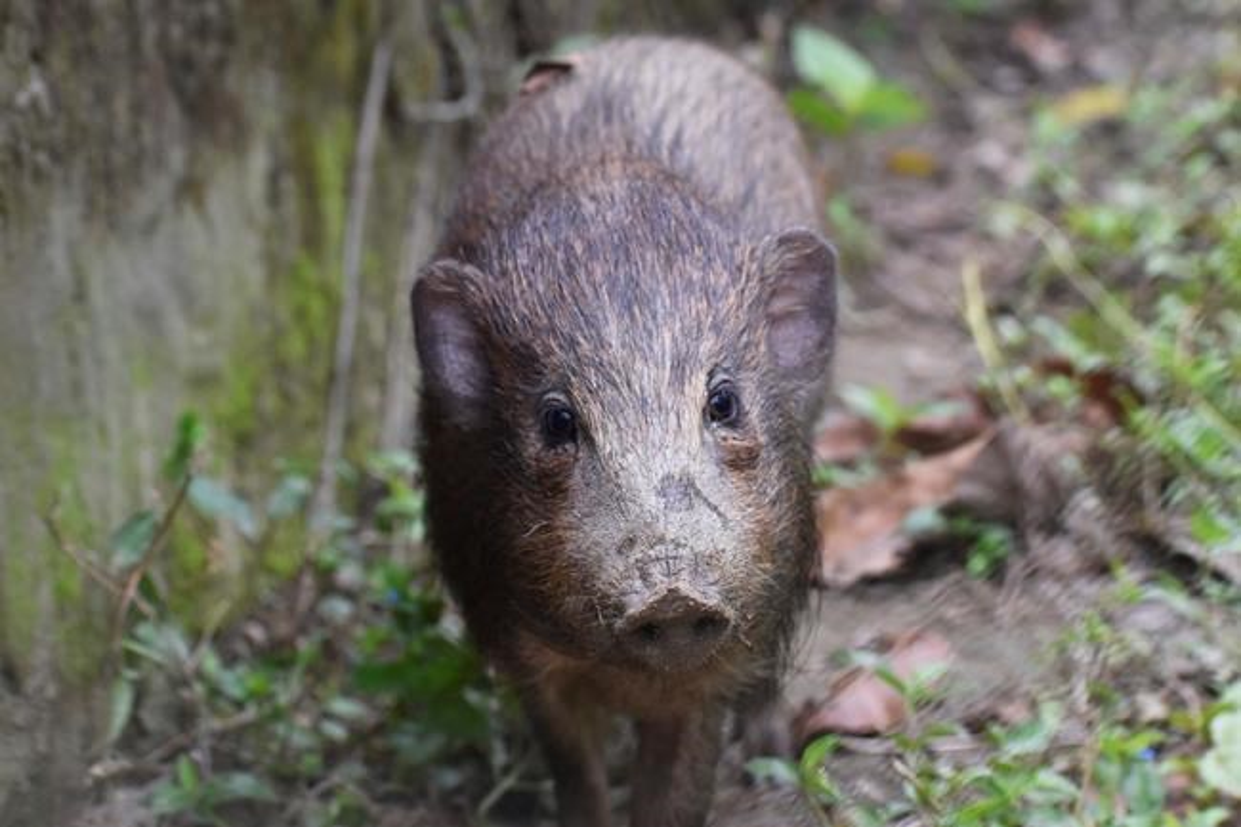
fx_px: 3618
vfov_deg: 13.0
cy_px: 414
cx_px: 620
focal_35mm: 105
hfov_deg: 19.5
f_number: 6.3
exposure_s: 1/640
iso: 1000
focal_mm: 70
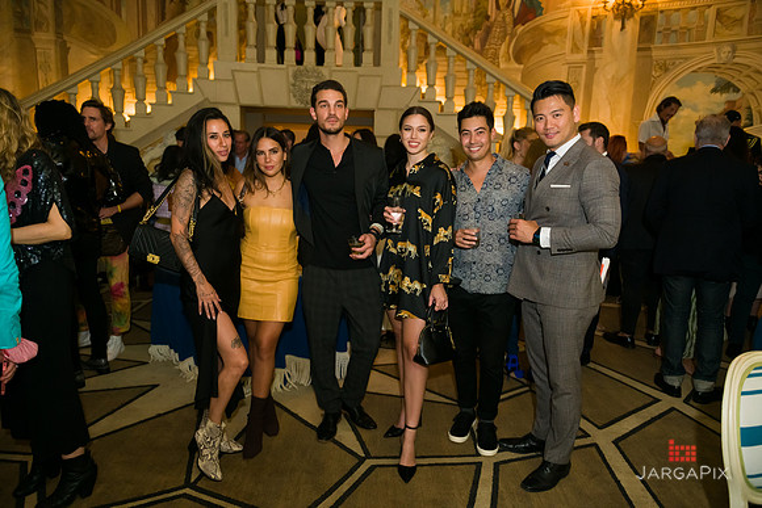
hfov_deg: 73.7
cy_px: 254
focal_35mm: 24
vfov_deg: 53.2
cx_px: 381
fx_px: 508
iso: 1600
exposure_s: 1/125
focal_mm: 24
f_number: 3.2
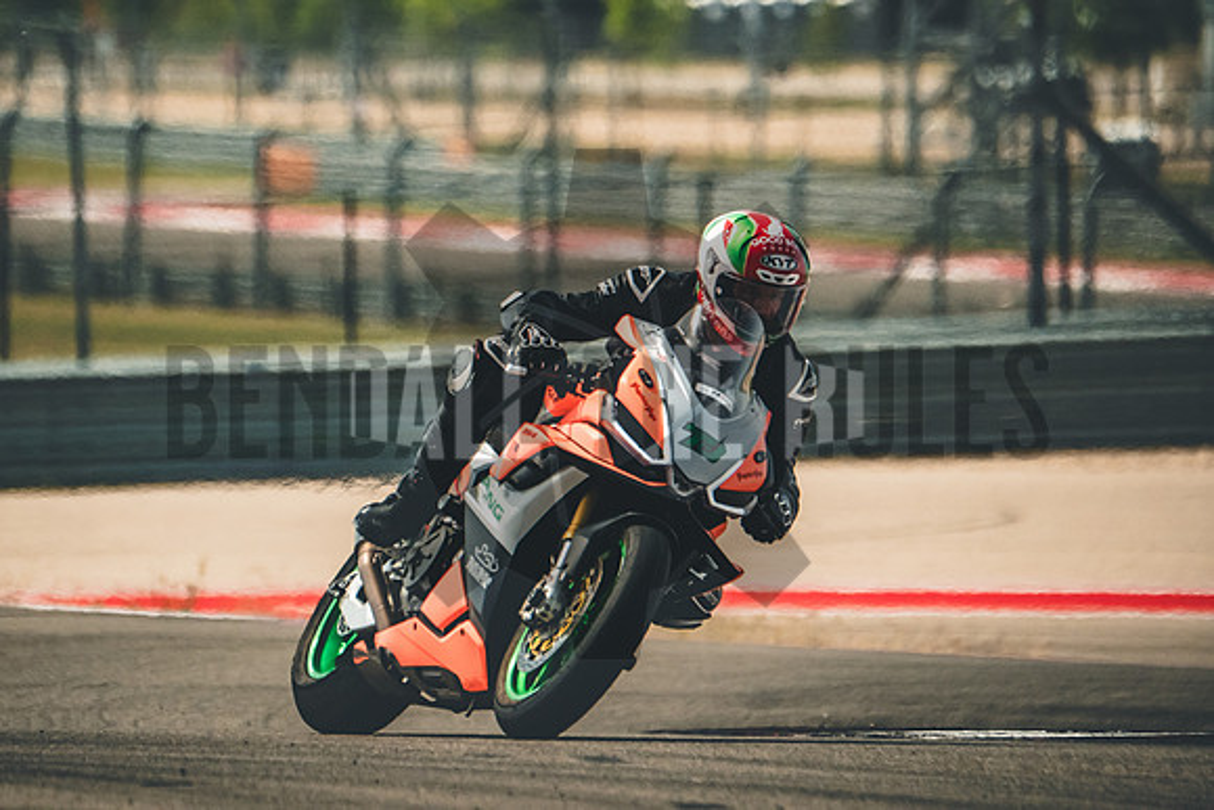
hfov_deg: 3.1
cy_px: 355
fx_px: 22743
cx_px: 532
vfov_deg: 2.0
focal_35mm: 674
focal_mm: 400
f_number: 5.6
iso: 1250
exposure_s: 1/2500
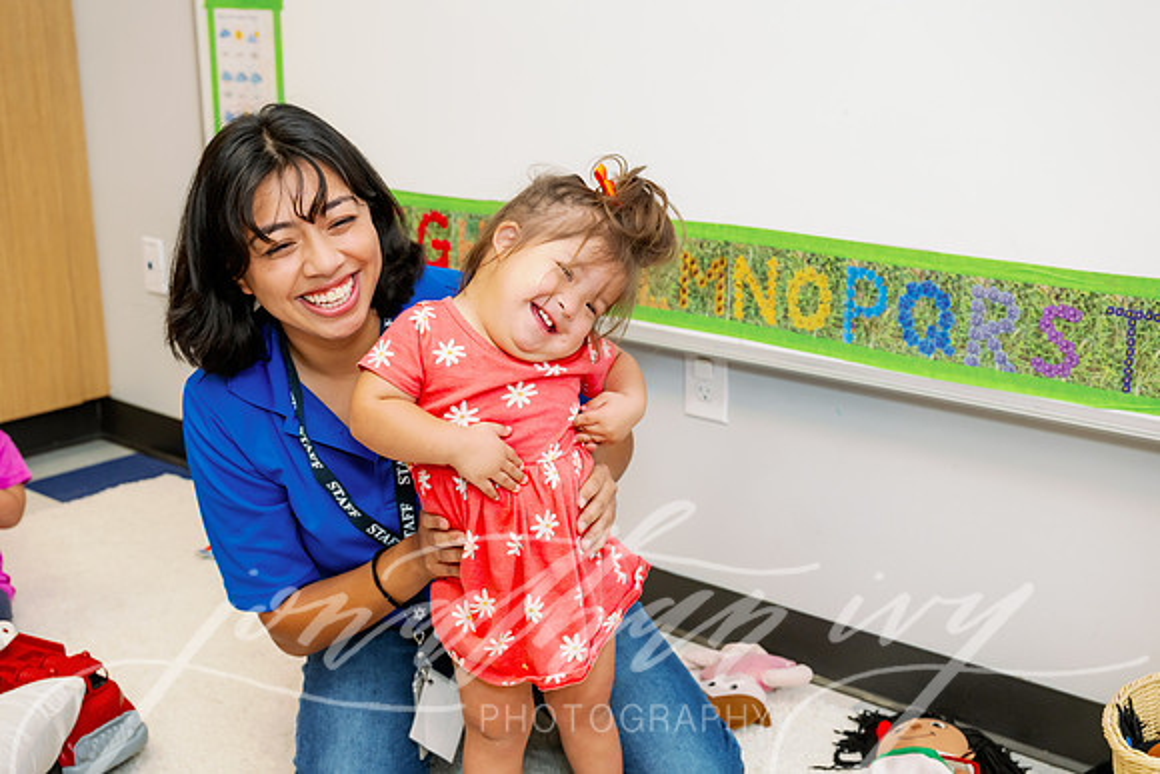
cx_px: 580
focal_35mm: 46
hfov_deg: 42.7
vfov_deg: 29.3
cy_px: 387
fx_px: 1482
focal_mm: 46
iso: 800
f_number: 5
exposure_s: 1/125
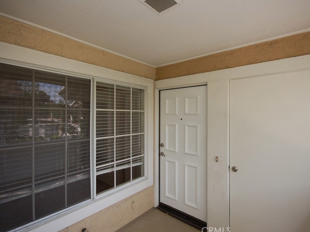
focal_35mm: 17
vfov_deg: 74.7
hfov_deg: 91.0
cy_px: 114
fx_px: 152
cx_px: 162
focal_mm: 10
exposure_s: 1/160
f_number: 6.3
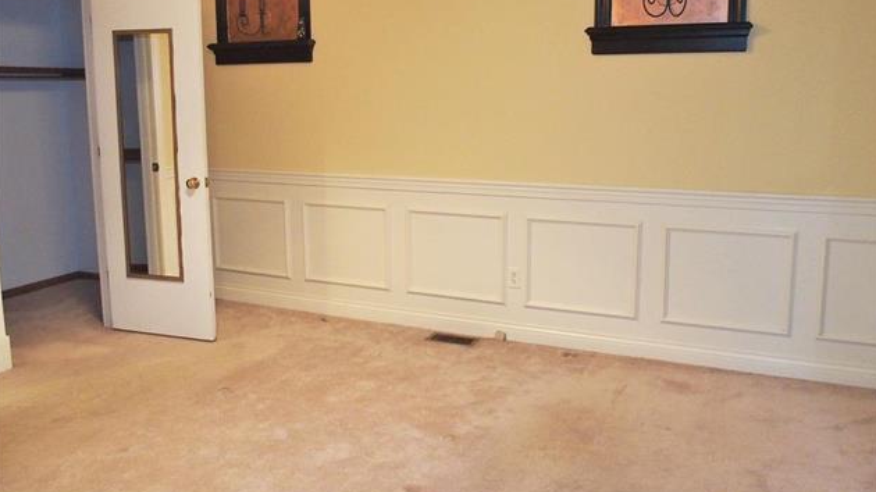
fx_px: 720
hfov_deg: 62.6
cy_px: 200
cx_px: 438
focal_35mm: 31
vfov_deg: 37.6
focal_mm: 6
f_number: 2.8
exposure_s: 1/30
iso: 500
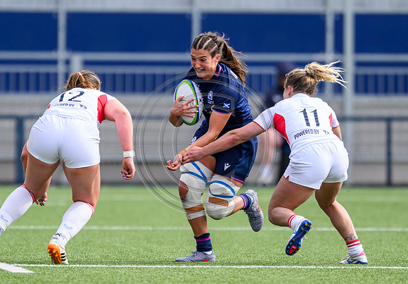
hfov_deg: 2.0
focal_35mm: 1036
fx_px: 11898
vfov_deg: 1.4
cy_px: 115
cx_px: 243
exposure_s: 1/2000
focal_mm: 560
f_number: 4
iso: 500
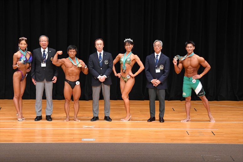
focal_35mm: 168
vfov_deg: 8.2
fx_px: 1133
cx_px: 122
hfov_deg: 12.2
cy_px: 81
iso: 4000
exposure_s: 1/400
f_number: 5.6
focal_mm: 112
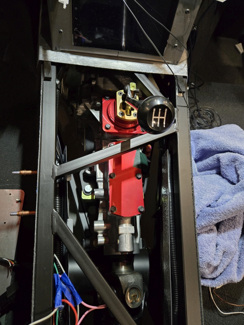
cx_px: 122
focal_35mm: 23
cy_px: 162
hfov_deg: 58.9
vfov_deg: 73.9
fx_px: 216
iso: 800
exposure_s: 1/60
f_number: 1.8
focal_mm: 5.4
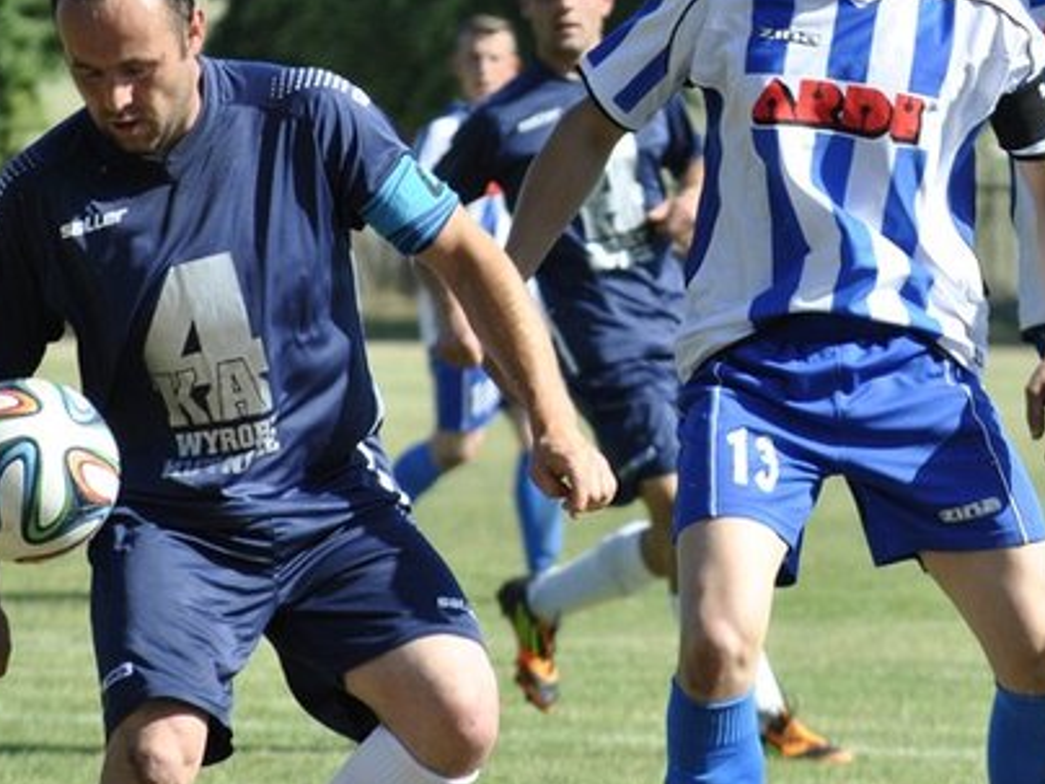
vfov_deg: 5.3
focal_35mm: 283
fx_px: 8543
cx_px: 636
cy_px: 281
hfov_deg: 7.0
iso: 200
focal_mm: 122
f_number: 4.8
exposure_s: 1/640
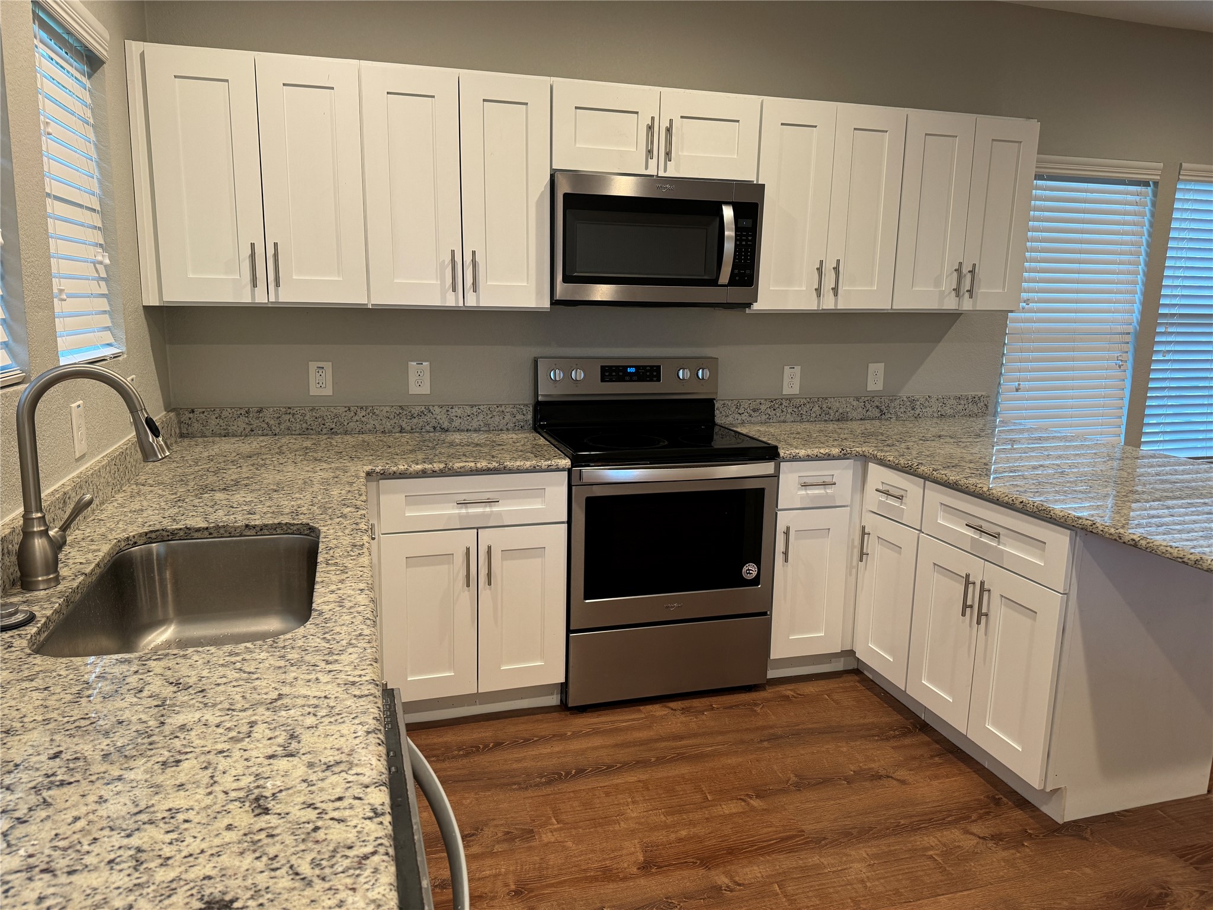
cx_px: 606
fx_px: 841
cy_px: 455
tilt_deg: -11.2
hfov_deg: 71.6
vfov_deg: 56.8
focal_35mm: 24
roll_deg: -1.1
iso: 200
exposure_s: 1/60
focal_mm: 6.86
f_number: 1.78
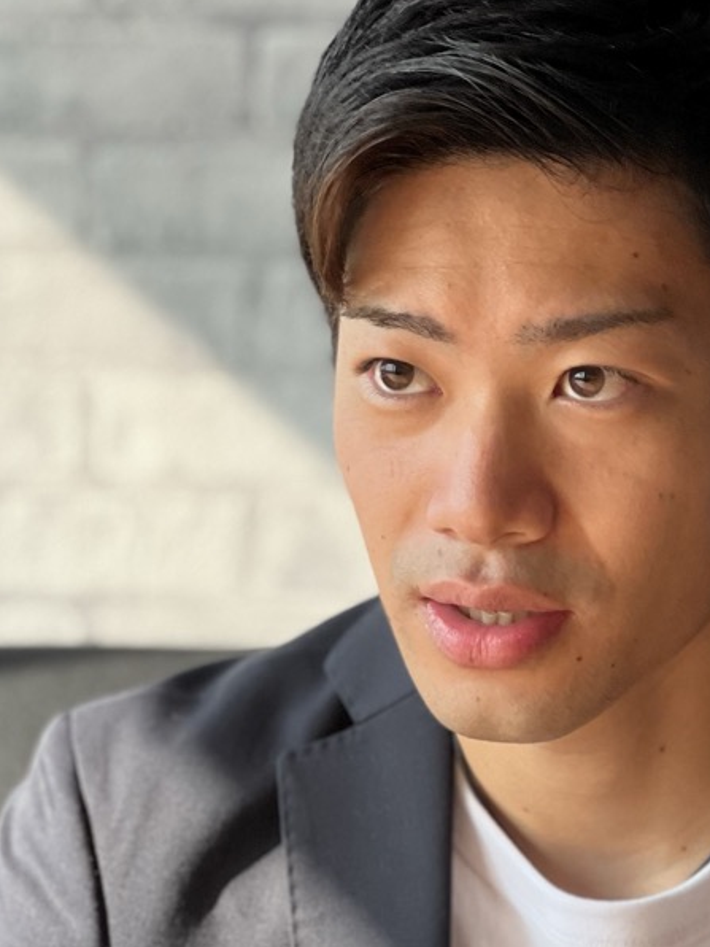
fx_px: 4239
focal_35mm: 155
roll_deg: -0.2
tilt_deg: -3.8
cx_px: 626
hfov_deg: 9.5
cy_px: 588
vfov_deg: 12.7
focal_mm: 9
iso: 125
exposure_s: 1/121
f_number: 2.8
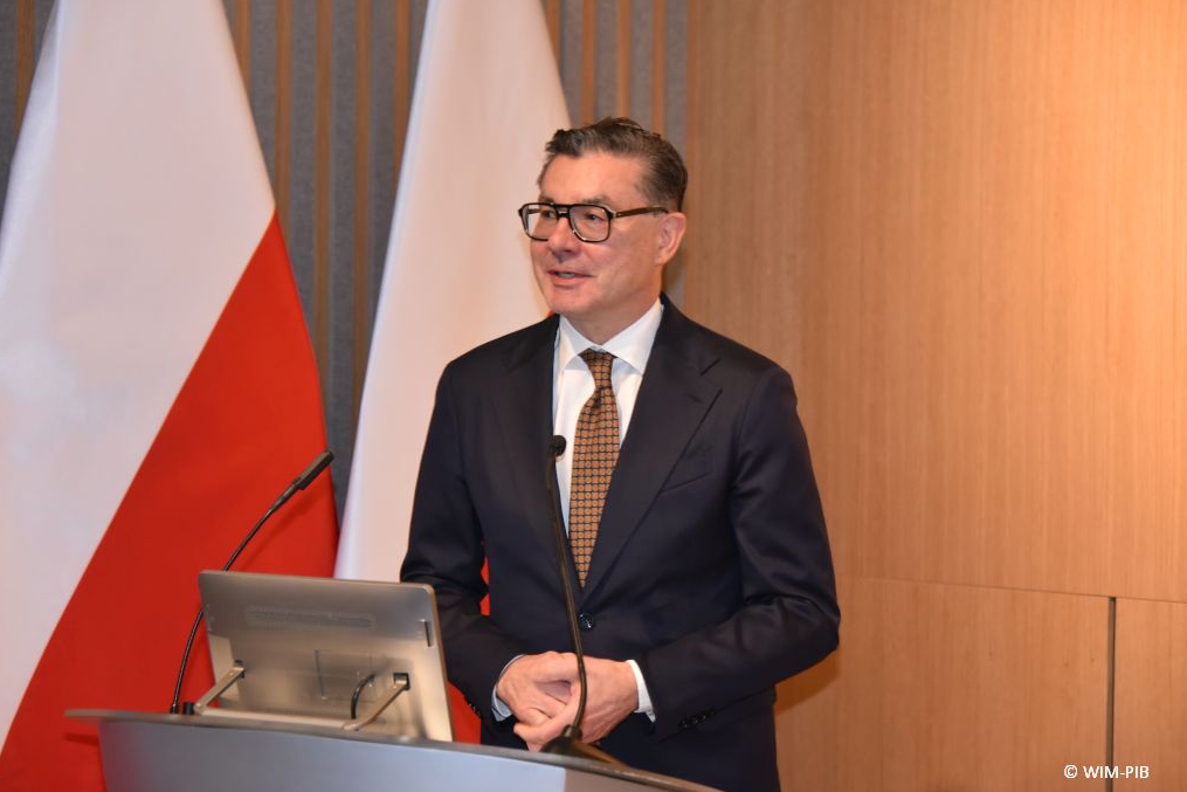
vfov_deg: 12.9
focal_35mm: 106
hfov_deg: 19.3
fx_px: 3495
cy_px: 394
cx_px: 593
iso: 3200
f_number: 5.3
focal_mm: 105
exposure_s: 1/60
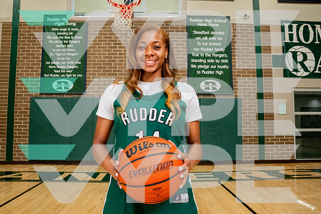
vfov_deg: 49.8
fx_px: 231
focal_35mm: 26
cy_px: 106
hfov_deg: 69.6
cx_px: 158
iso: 6400
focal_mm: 24
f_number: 7.1
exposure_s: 1/320
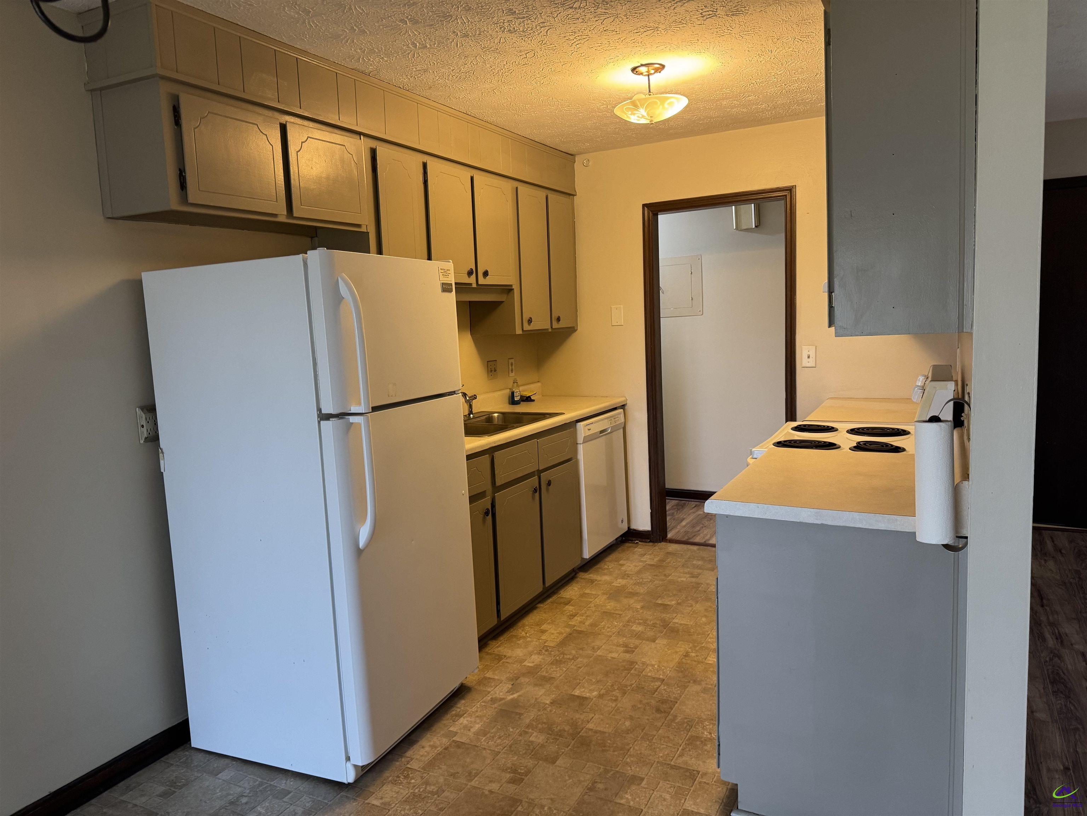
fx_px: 754
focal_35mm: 24
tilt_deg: -6.2
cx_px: 544
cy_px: 408
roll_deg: +2.3
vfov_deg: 56.8
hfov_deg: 71.6
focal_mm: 6.76
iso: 250
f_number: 1.78
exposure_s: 1/60
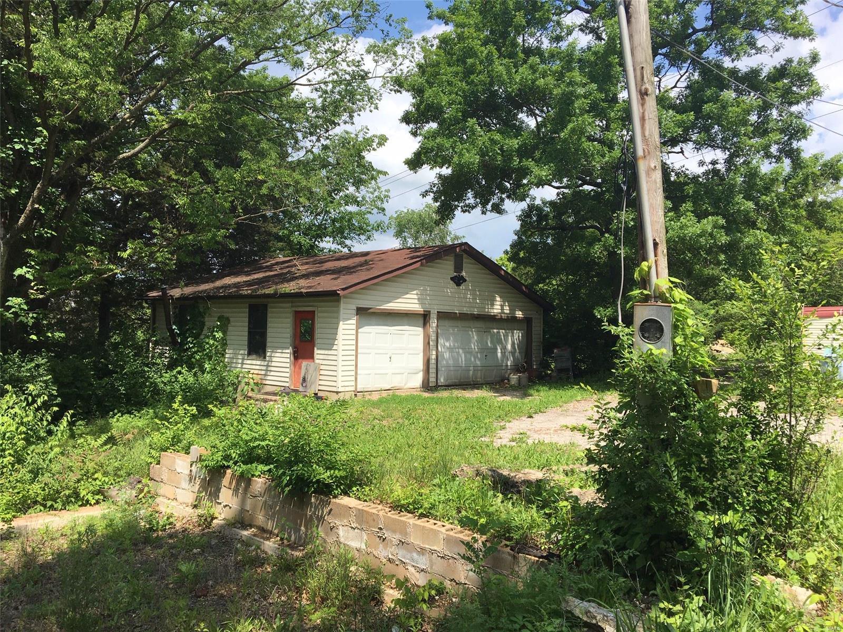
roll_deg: -1.6
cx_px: 422
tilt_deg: +1.2
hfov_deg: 61.7
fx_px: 706
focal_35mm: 29
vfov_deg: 48.2
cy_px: 316
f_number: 2.2
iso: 25
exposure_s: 1/1261
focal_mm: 4.15
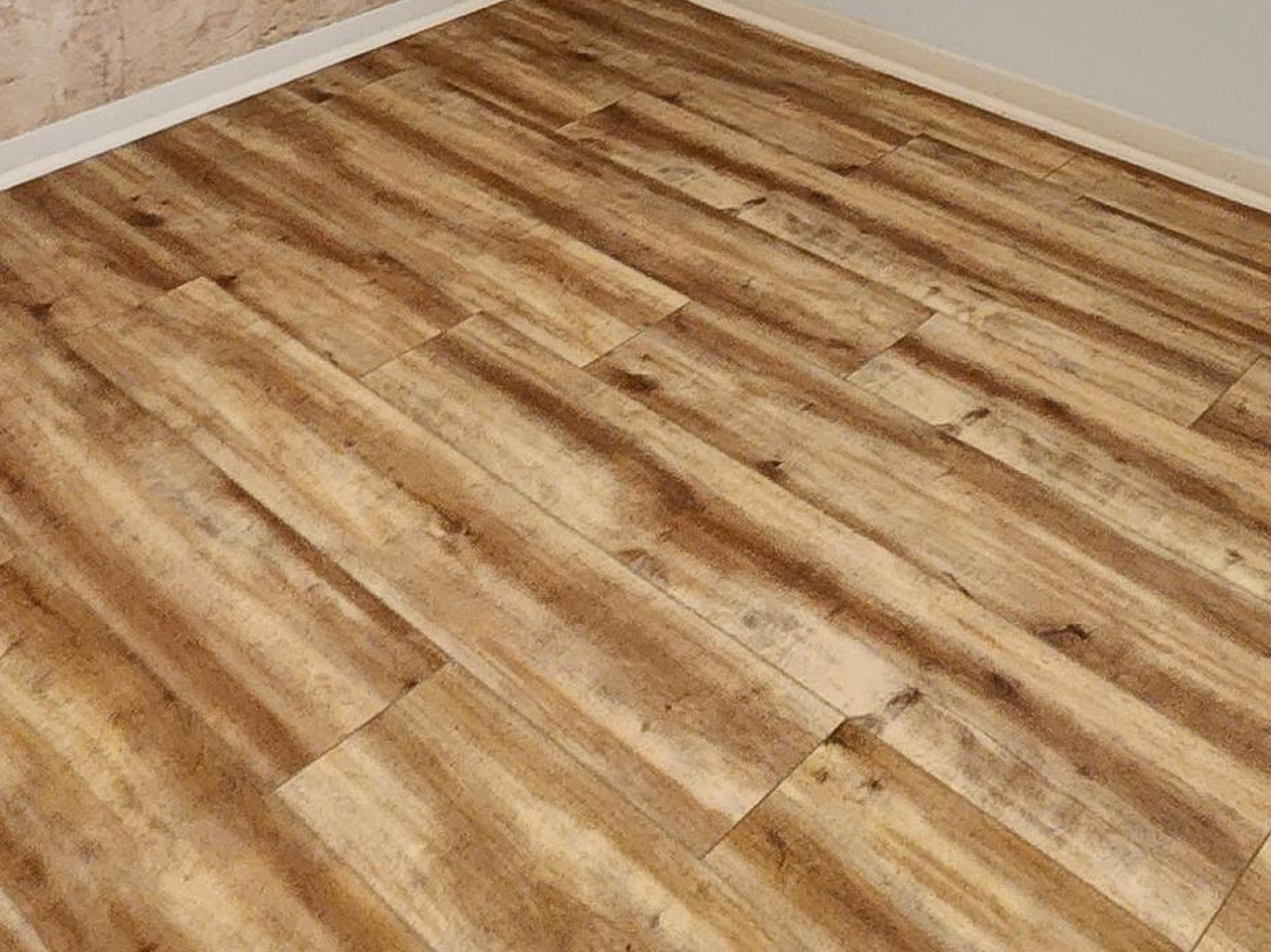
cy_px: -509
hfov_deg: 44.8
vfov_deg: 25.2
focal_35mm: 42
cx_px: 659
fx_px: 1542
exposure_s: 1/60
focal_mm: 2.2
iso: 400
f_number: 2.2
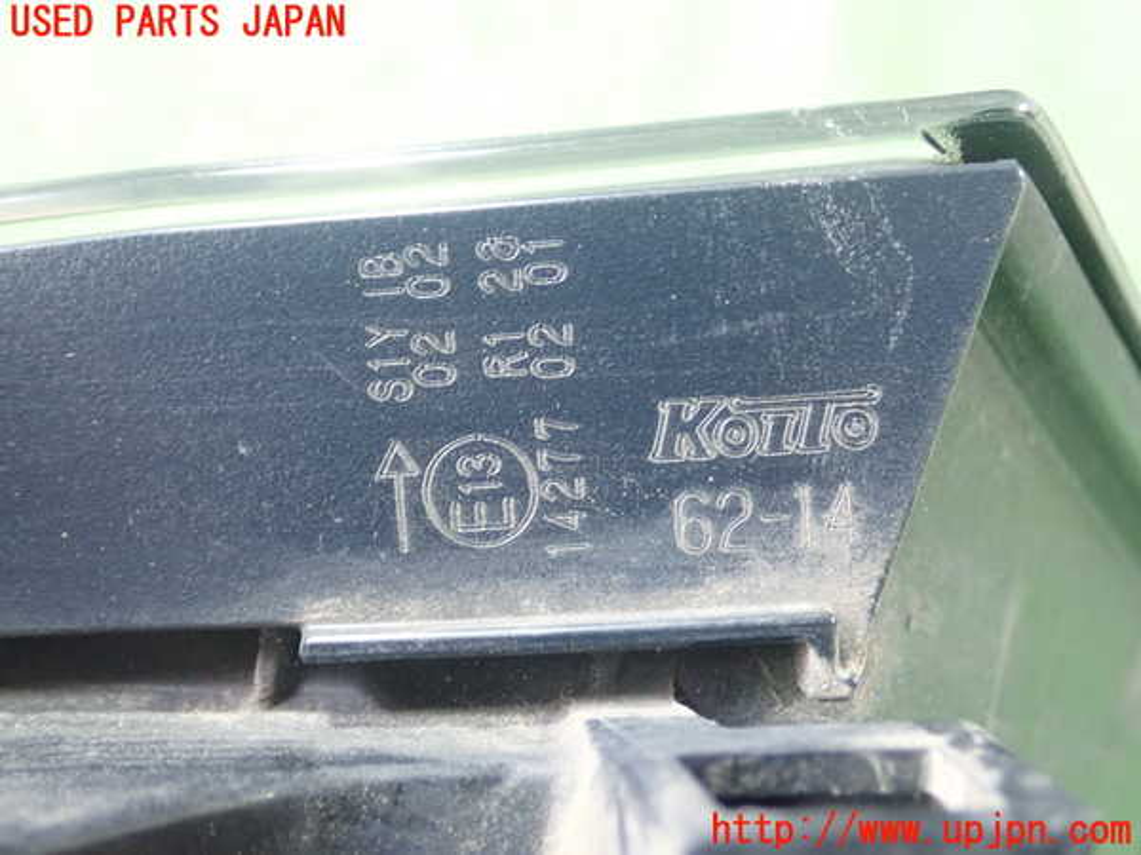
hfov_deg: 41.2
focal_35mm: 46
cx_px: 570
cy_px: 428
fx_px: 1516
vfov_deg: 31.5
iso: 800
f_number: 3.1
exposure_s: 1/15
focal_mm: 8.41
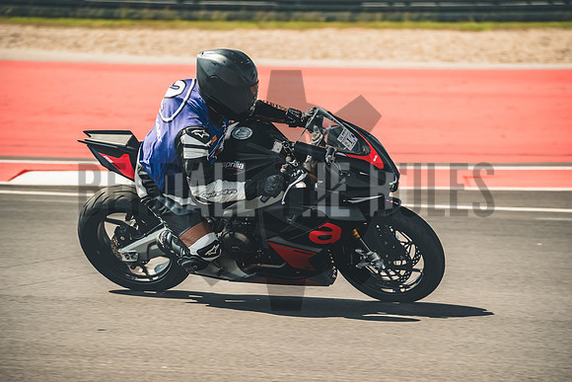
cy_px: 191
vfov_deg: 4.8
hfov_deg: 7.2
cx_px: 286
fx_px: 4529
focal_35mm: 285
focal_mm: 189.7
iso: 640
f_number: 5
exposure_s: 1/1600
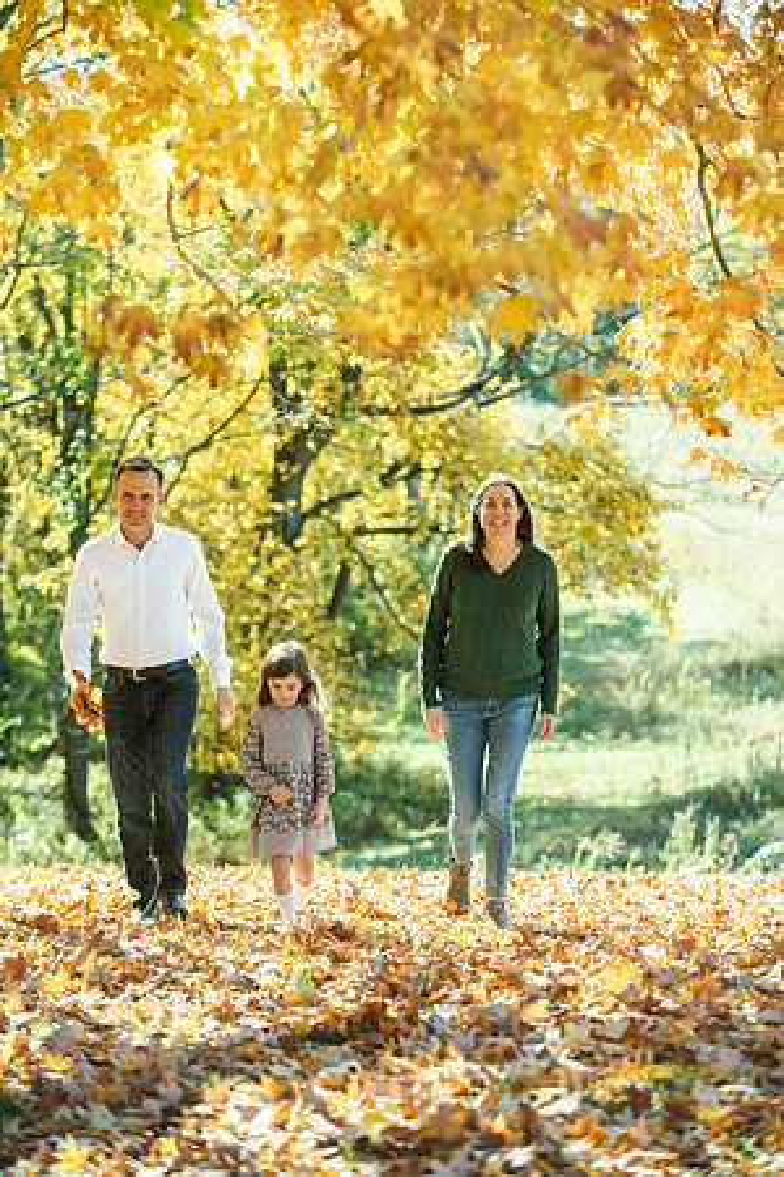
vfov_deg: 19.5
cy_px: 588
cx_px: 392
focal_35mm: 105
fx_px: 3430
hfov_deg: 13.0
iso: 500
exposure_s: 1/1000
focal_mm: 105
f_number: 4
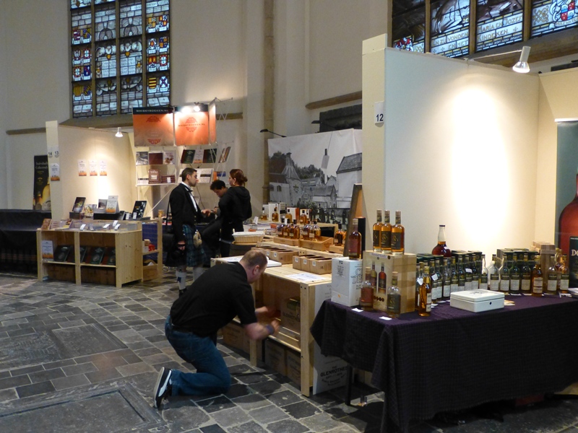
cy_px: 216
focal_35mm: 31
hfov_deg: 58.4
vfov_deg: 45.4
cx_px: 289
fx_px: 518
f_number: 3.6
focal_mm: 5.4
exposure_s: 1/40
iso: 800
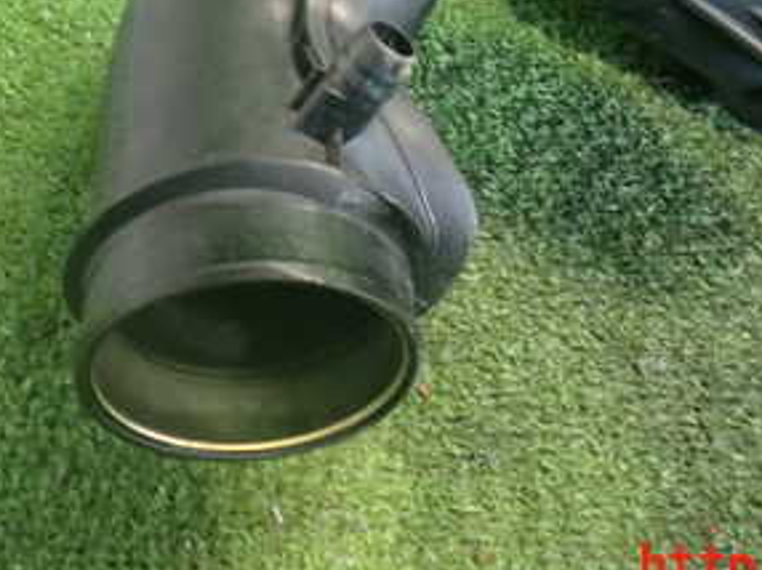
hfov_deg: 30.7
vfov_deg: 22.4
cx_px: 442
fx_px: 1386
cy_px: 3
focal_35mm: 63
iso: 800
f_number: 2.3
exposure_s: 1/30
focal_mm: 5.4
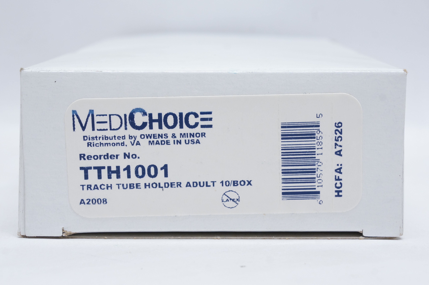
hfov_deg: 28.7
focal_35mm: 70
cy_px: 142
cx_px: 214
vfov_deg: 19.3
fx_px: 839
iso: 800
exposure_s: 1/25
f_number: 9
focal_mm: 47
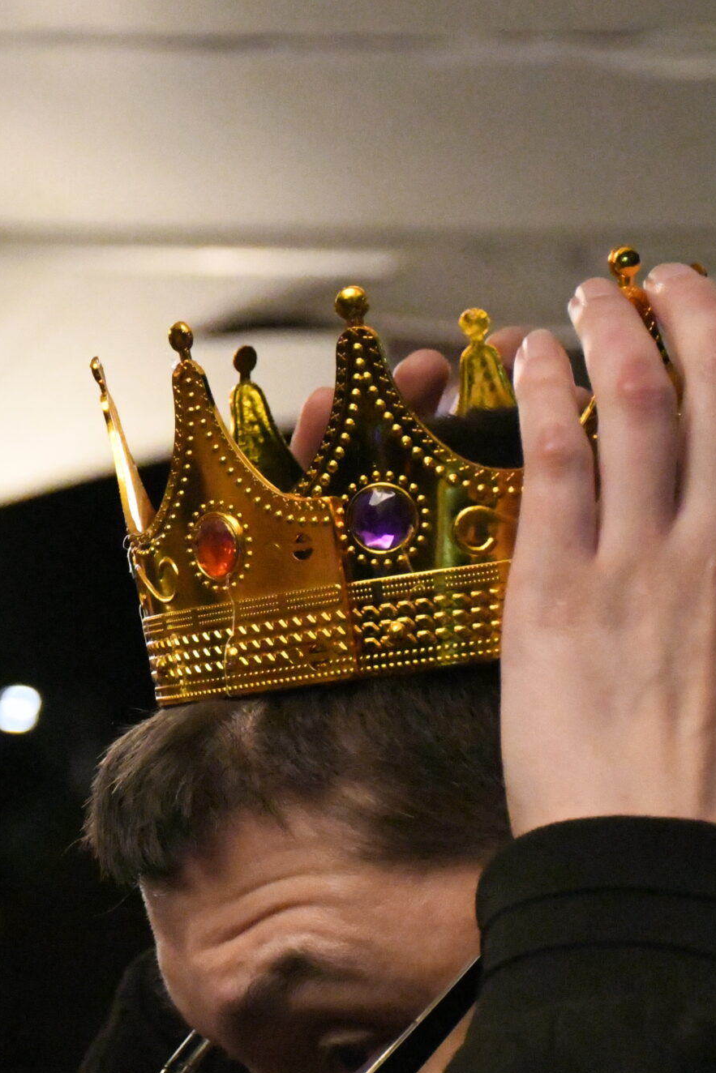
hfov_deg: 9.4
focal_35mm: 145
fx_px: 4324
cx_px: 36
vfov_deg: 14.1
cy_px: 691
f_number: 4.8
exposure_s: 1/800
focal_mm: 50
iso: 25600
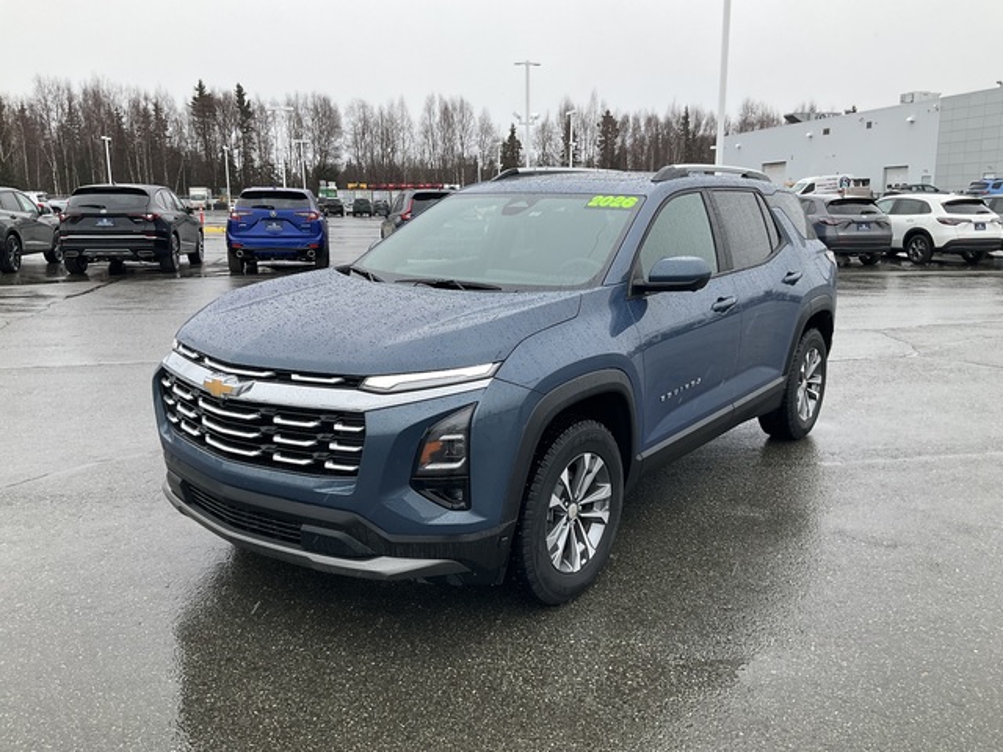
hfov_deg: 61.7
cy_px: 376
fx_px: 840
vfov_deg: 48.2
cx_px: 502
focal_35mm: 29
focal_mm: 3
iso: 25
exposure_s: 1/358
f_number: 1.8
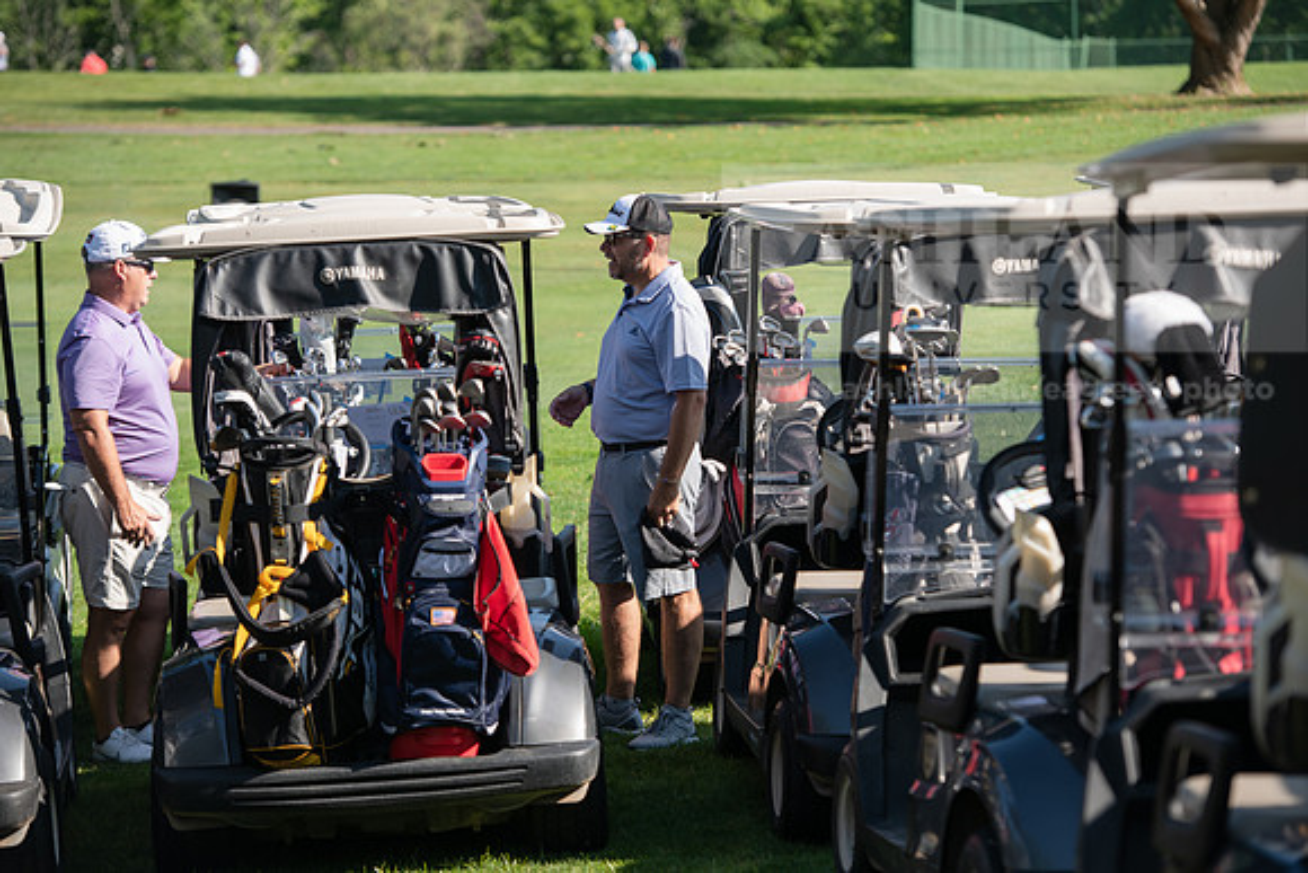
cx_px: 654
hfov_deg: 16.4
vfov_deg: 11.0
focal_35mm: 125
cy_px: 436
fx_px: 4543
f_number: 3.5
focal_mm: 125
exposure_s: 1/500
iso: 100
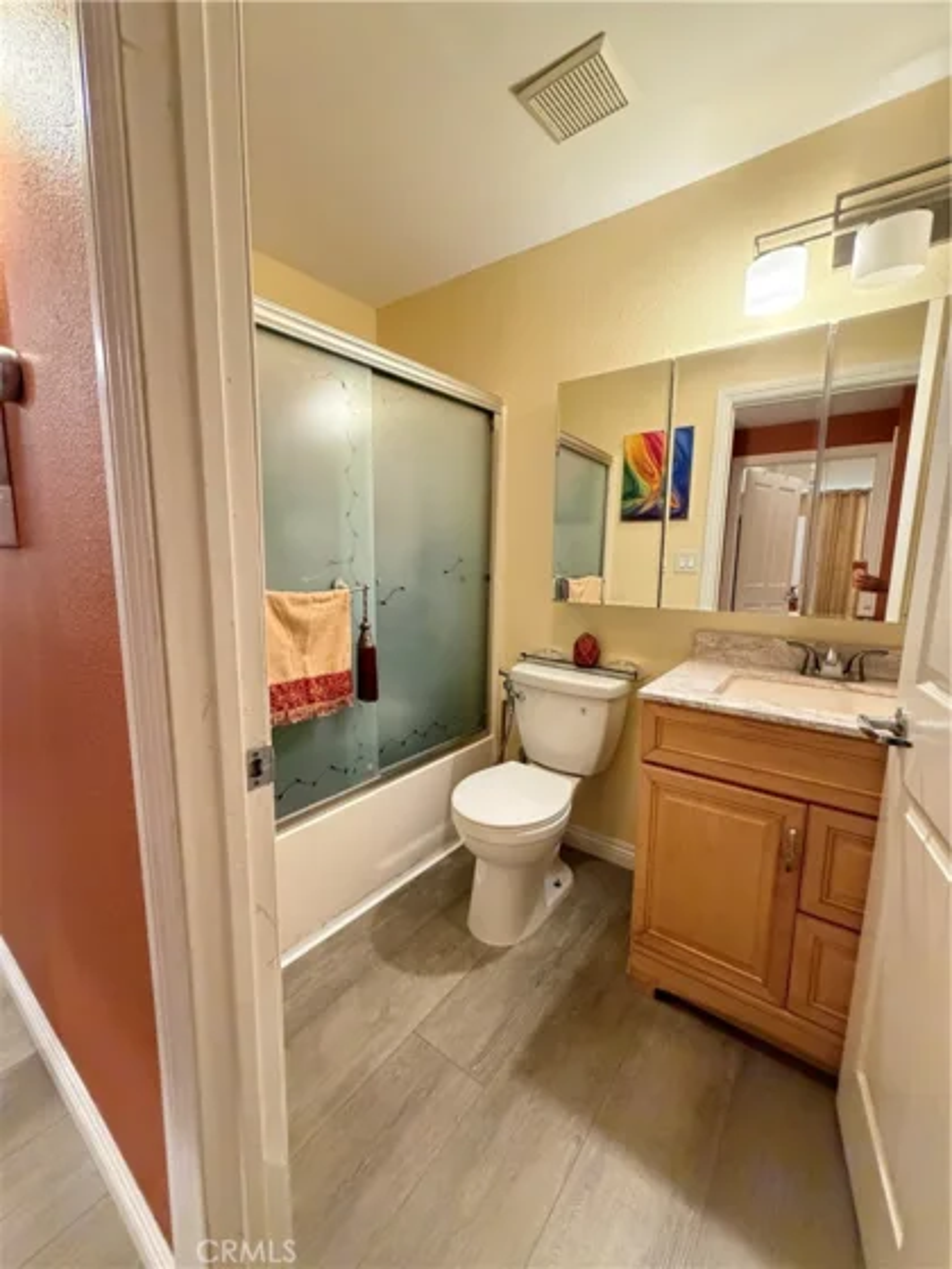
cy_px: 634
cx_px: 476
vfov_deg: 102.1
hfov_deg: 85.7
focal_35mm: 14
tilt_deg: -8.7
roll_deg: -0.7
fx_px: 513
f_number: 2.2
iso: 800
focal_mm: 2.22
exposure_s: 1/60
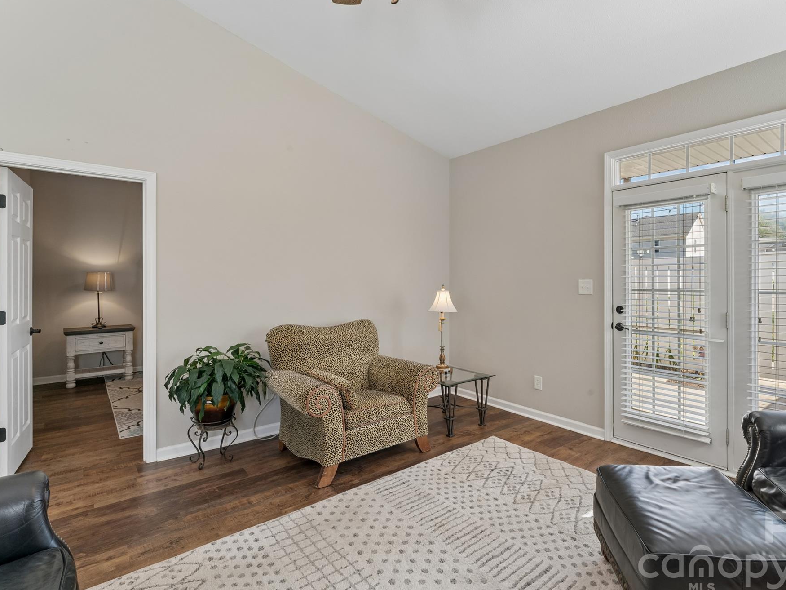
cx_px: 449
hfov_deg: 86.8
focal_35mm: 18
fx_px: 411
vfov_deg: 71.3
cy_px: 293
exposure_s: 1/30
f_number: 13
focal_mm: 16.1
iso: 400
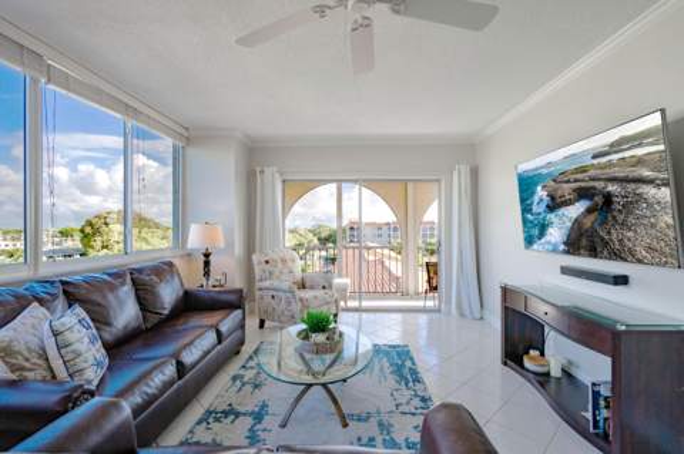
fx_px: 304
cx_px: 342
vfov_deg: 73.6
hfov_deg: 96.8
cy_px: 227
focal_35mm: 16
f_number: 4
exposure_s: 1/320
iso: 200
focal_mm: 16
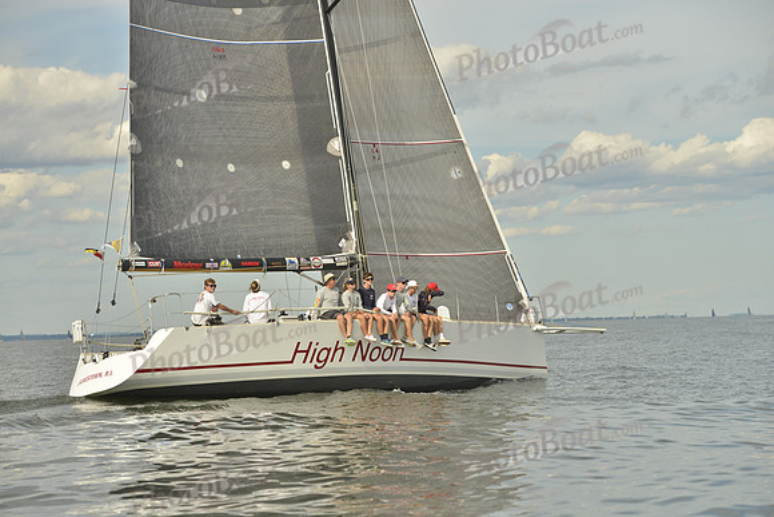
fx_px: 2365
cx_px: 387
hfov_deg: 18.6
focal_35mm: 110
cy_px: 258
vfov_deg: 12.5
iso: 200
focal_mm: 110
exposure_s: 1/1250
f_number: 6.3
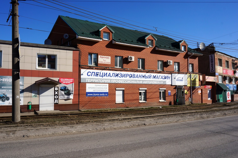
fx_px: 208
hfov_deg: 59.5
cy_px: 79
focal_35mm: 32
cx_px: 119
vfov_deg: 41.6
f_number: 13
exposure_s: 1/160
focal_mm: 21
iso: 100
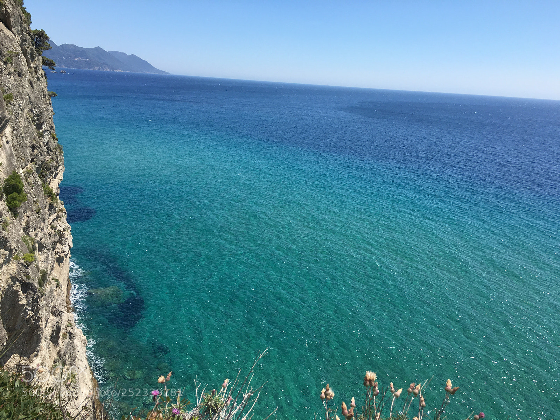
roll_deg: -2.7
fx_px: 469
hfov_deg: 61.7
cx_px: 280
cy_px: 210
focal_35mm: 29
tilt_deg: -14.7
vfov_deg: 48.2
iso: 25
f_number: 2.2
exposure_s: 1/2024
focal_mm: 4.15
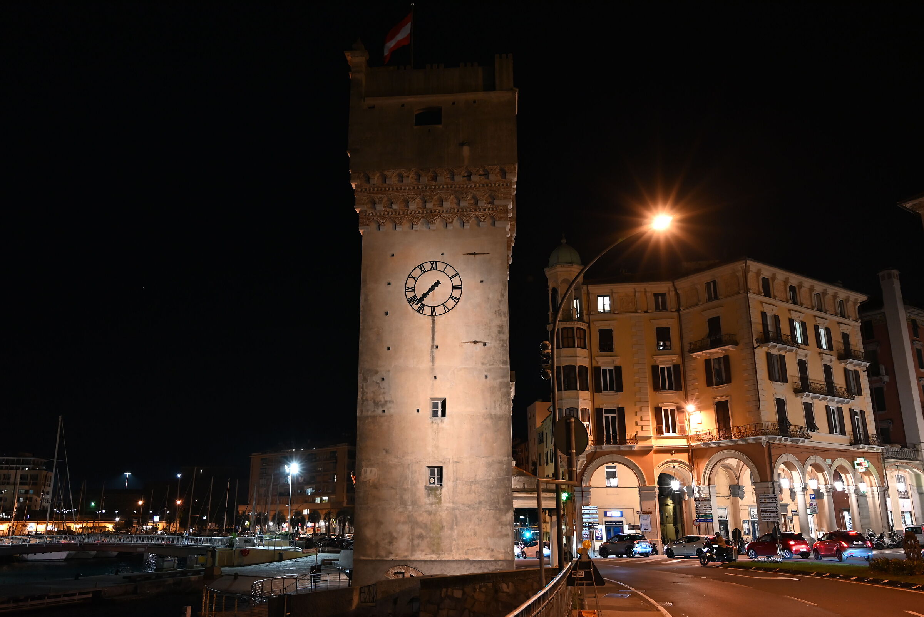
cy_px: 308
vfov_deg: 43.6
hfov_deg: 61.9
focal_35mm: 30
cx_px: 462
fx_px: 770
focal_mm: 30
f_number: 4
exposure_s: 1/20
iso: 1600
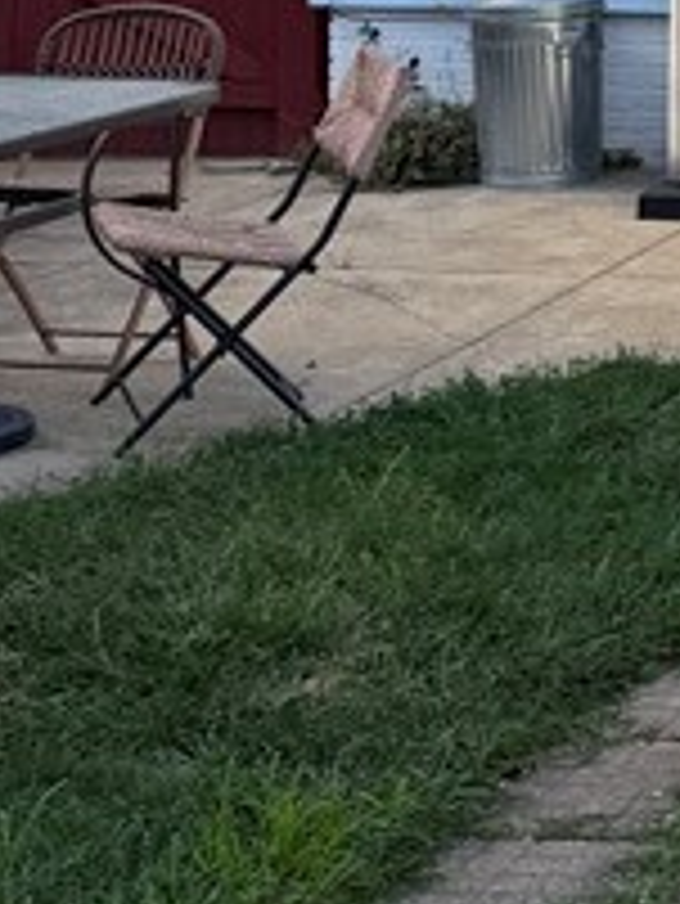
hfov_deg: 11.6
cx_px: 1076
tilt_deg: +1.1
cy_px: -328
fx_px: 3192
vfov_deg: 15.3
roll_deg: +1.2
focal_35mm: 122
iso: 100
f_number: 1.78
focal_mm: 6.76
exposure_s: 1/1271
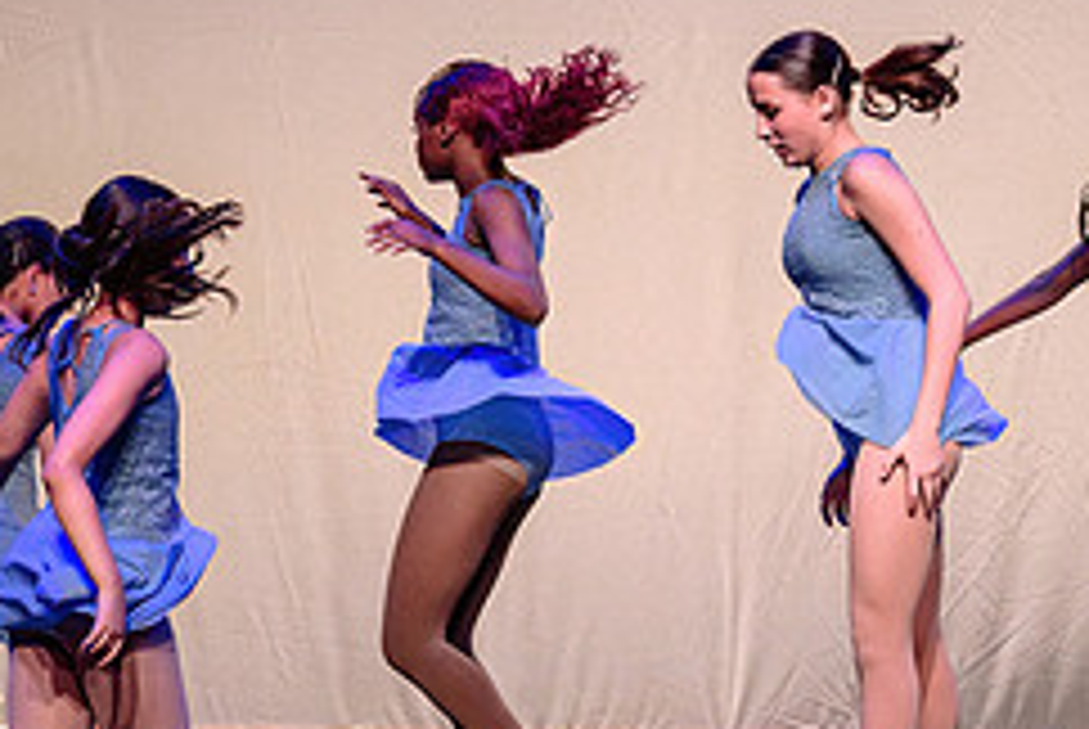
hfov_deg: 6.8
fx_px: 9146
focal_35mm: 302
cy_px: 363
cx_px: 813
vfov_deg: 4.6
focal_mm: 102
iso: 1250
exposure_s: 1/500
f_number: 2.8
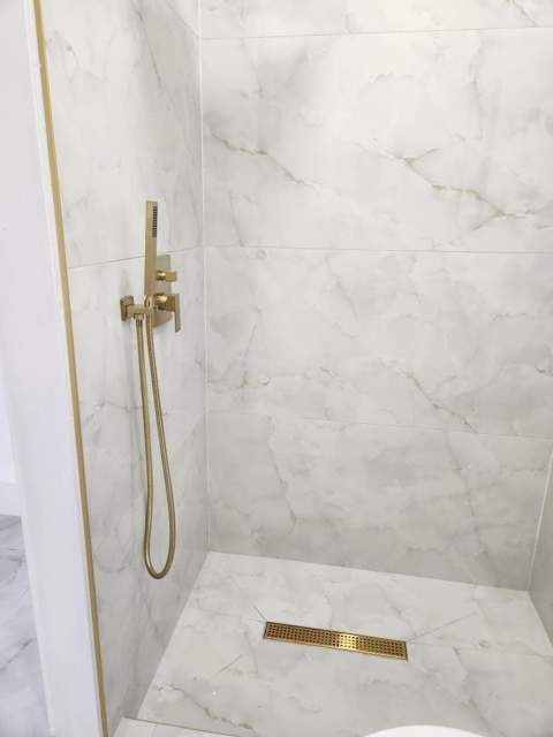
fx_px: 490
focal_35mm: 23
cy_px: 368
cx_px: 276
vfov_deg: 73.9
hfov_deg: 58.9
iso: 160
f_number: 1.8
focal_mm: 5.4
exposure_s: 1/120
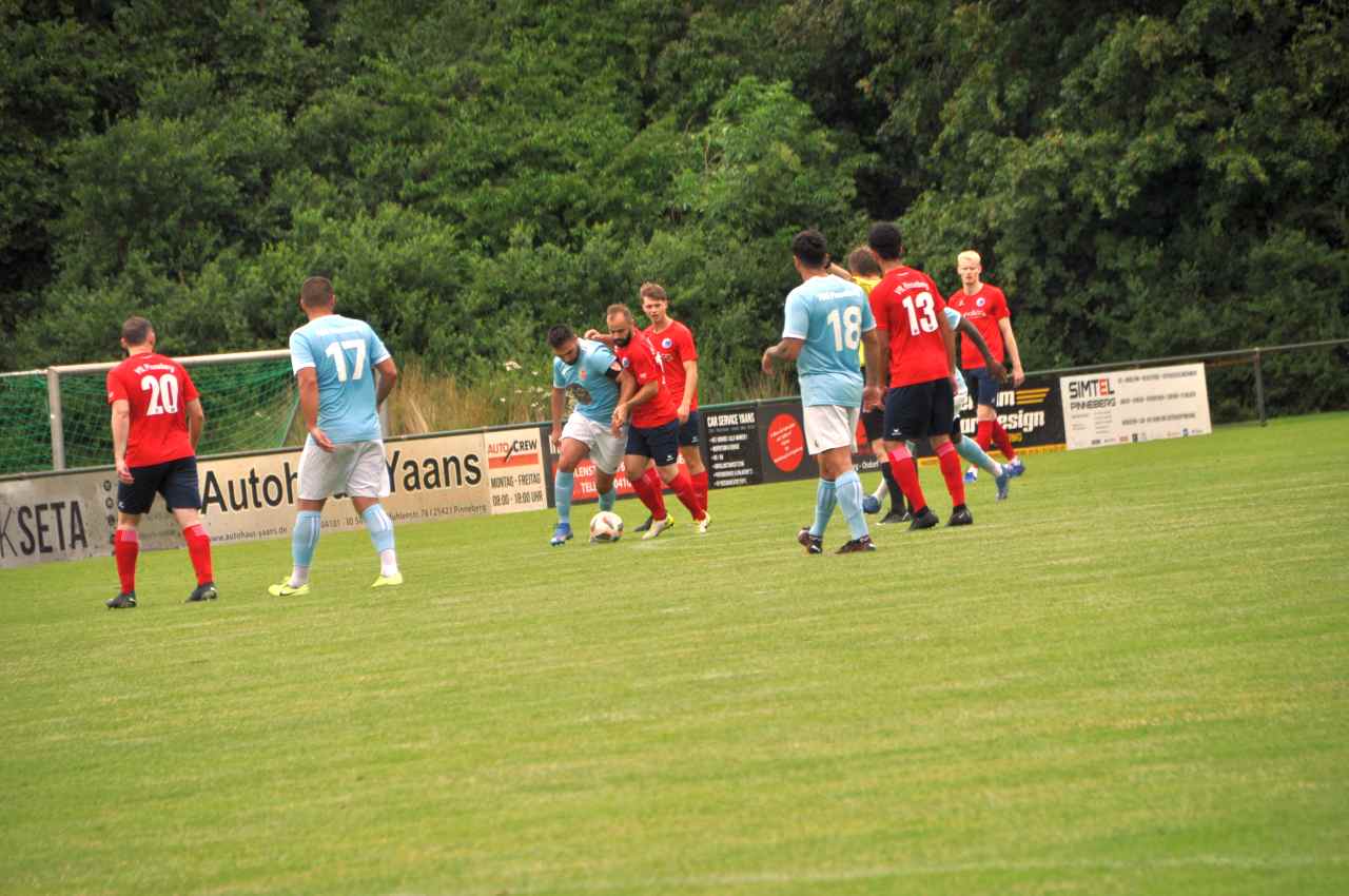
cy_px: 448
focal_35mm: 255
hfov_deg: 8.1
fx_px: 9543
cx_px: 674
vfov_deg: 5.4
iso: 250
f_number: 6
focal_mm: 170
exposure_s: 1/500
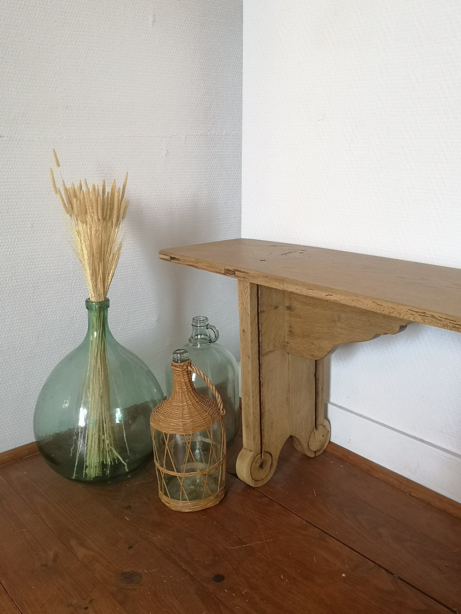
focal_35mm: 34
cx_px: 230
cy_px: 307
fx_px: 604
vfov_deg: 54.0
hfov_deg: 41.8
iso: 160
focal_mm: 5.58
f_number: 1.8
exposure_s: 1/45
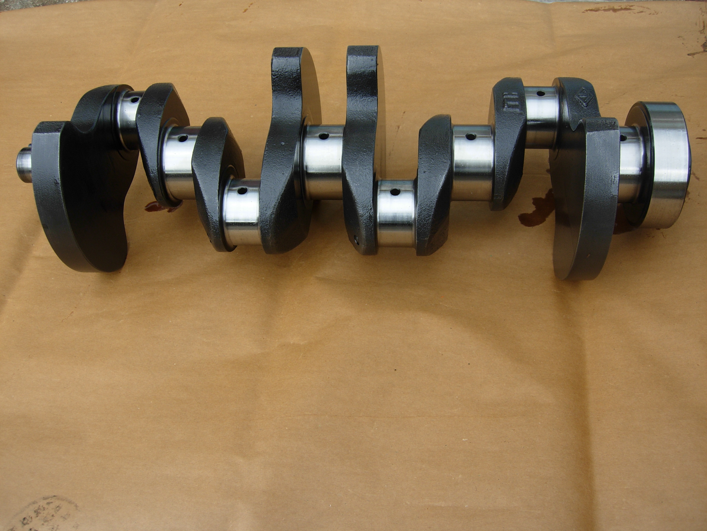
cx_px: 354
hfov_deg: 51.4
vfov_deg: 39.7
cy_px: 266
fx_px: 735
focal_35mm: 36
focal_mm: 7.5
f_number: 3.4
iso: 50
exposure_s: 1/102
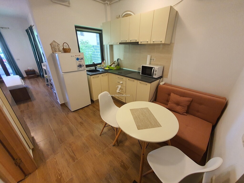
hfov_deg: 106.2
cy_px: 92
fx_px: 92
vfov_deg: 89.9
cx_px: 122
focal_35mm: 13
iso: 400
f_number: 2.2
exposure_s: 1/50
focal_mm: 1.8
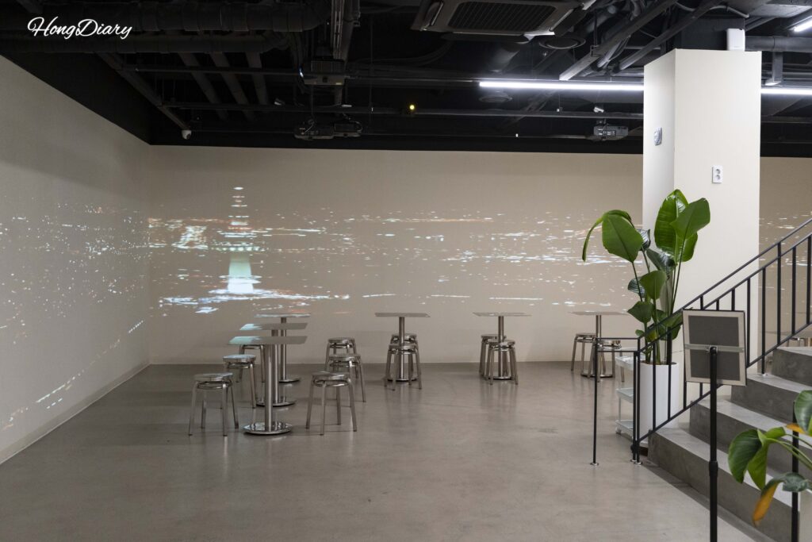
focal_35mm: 37
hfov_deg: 51.9
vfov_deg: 36.0
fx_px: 835
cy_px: 271
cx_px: 406
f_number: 5
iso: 4000
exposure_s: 1/160
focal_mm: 37
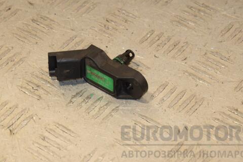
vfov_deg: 7.0
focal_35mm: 198
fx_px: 1334
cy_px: 66
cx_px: 111
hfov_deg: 10.4
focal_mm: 105
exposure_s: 1/200
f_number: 8
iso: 800
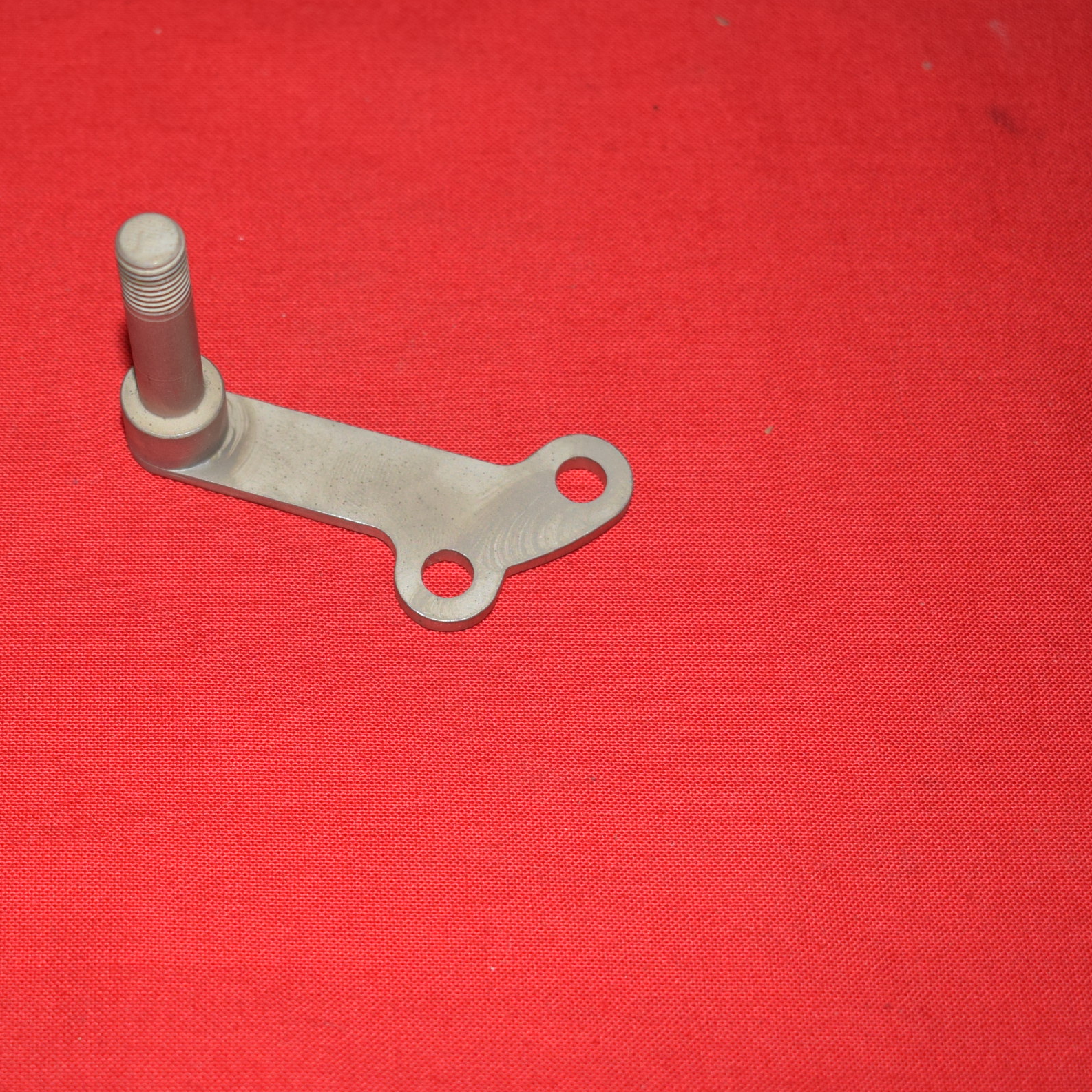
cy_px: 537
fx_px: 2491
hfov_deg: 24.6
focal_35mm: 70
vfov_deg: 24.7
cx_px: 346
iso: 400
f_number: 5
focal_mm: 29
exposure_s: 1/200
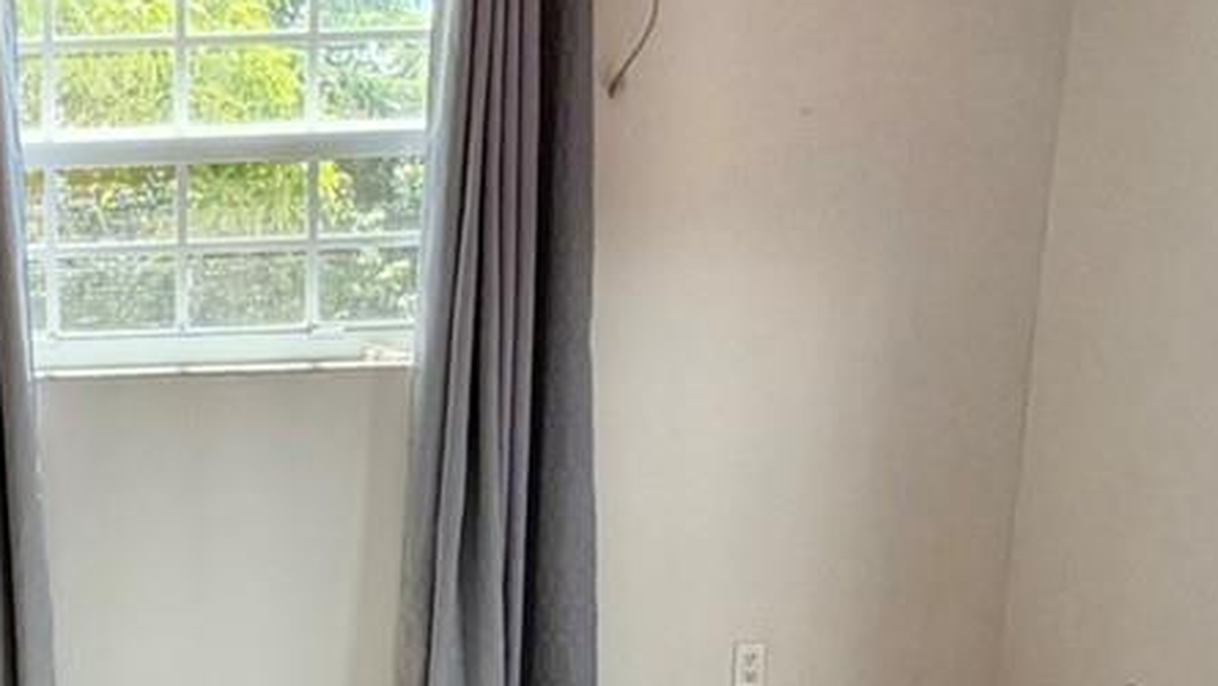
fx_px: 1777
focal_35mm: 55
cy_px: 713
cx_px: -38
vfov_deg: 21.0
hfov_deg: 34.0
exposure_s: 1/121
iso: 100
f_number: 2.2
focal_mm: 2.22
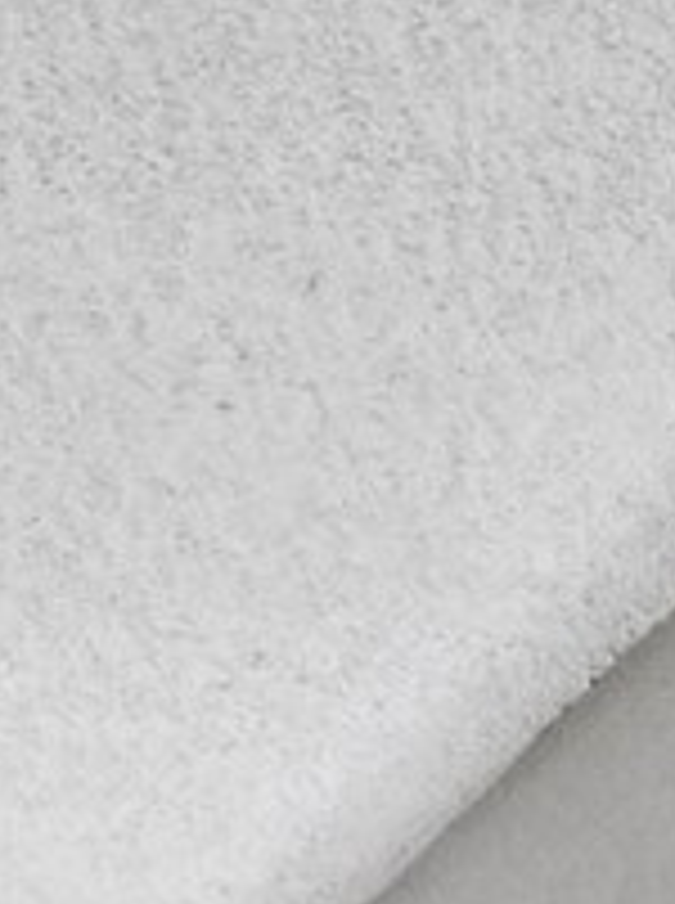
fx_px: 3182
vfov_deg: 12.4
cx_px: 1280
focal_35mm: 122
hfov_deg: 11.1
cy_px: 2233
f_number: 9
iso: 2500
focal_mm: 10
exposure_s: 1/30
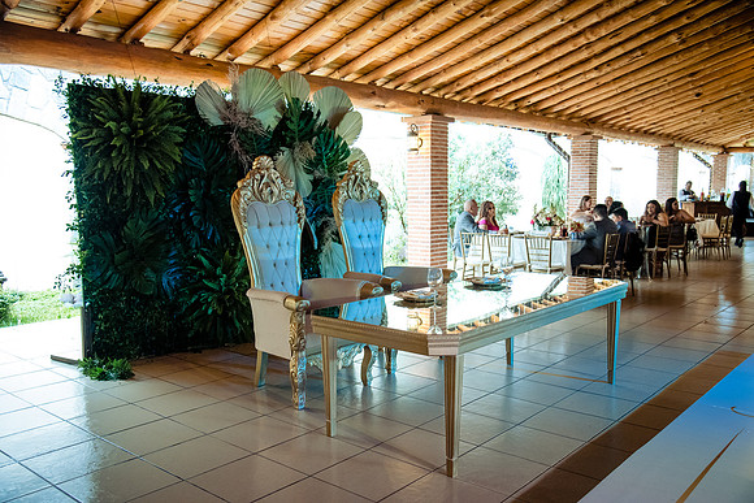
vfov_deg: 42.3
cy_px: 252
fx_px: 649
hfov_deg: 60.3
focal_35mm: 31
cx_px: 377
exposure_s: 1/160
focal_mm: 31
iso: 3200
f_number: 5
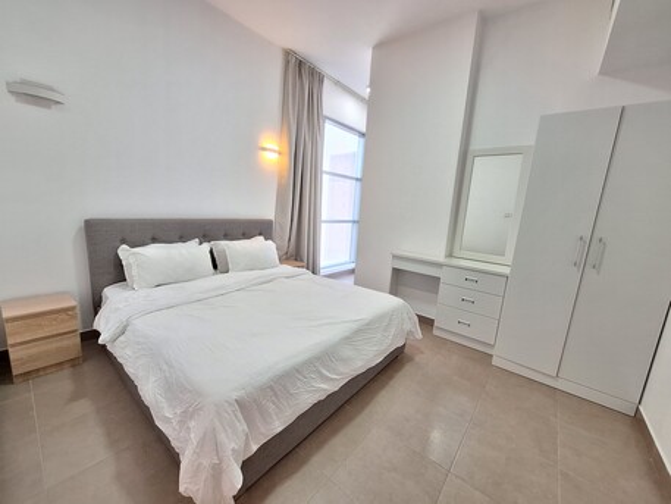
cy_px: 252
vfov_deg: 89.9
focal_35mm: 13
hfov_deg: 106.2
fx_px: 252
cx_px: 336
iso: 200
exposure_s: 1/50
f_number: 2.2
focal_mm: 1.74
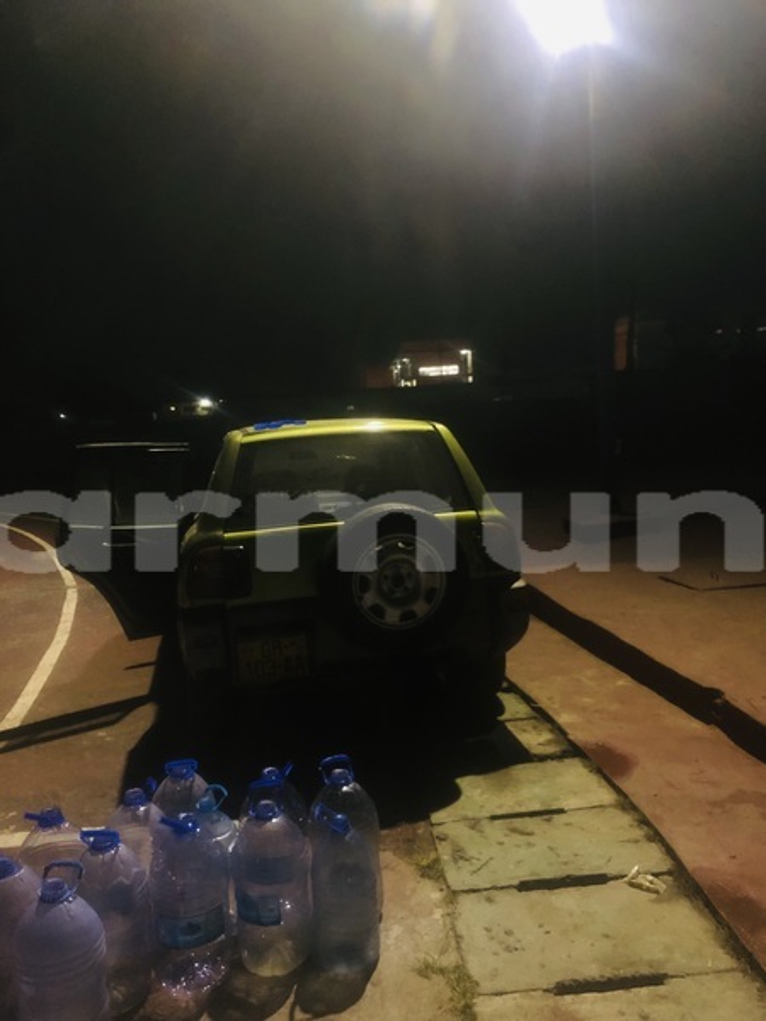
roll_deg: +3.0
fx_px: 826
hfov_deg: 49.7
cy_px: 510
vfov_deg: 63.4
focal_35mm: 28
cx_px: 383
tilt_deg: -6.0
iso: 80
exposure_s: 1/6
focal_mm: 4
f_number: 1.8
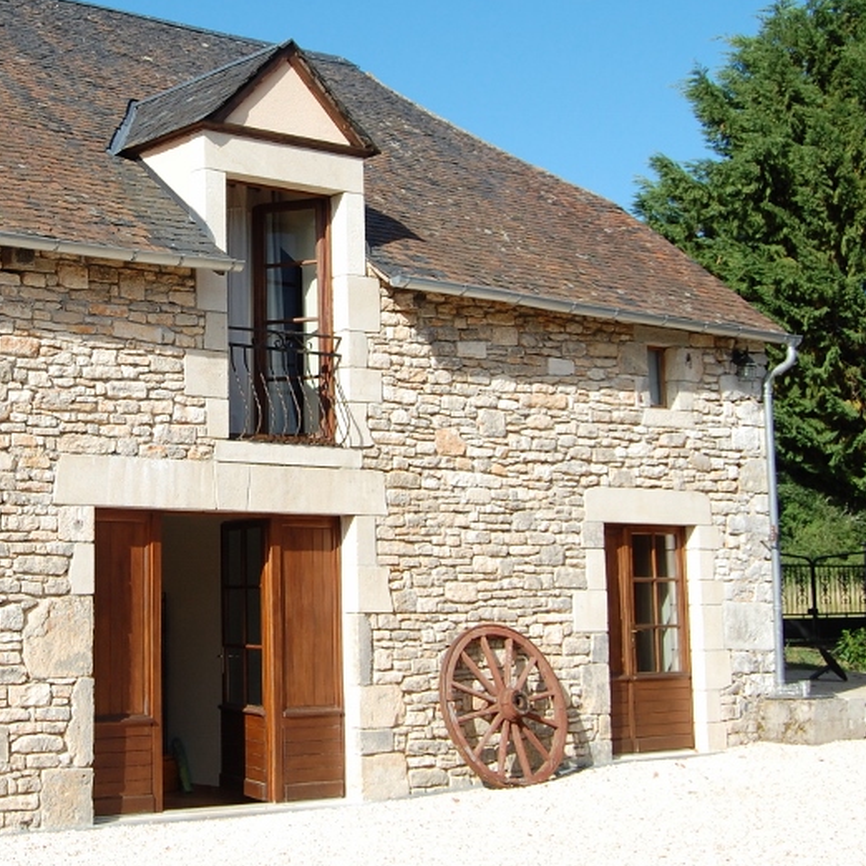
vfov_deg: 28.5
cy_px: 324
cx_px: 118
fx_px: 1698
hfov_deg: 27.7
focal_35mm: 60
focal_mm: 24
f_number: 8
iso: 200
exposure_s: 1/400
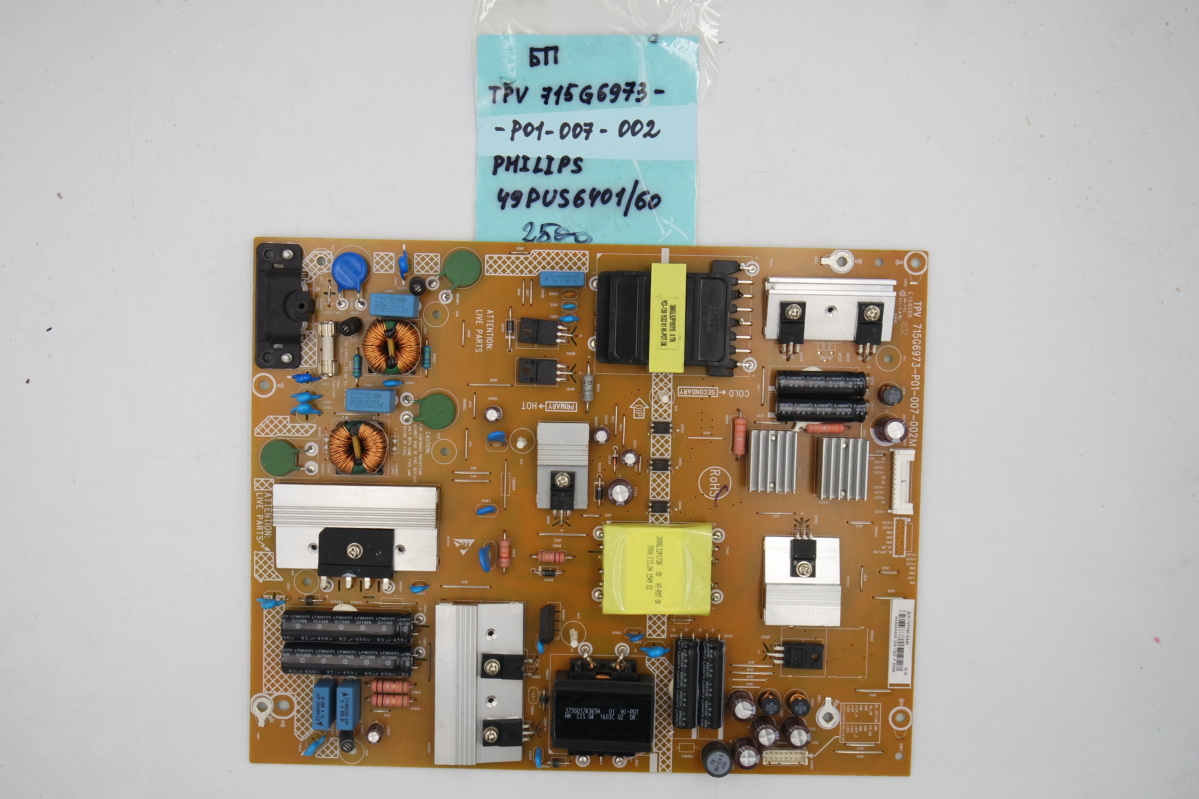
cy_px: 400
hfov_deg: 51.9
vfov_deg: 35.9
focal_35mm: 37
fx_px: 1232
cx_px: 600
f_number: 5.6
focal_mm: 14
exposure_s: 1/100
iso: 160
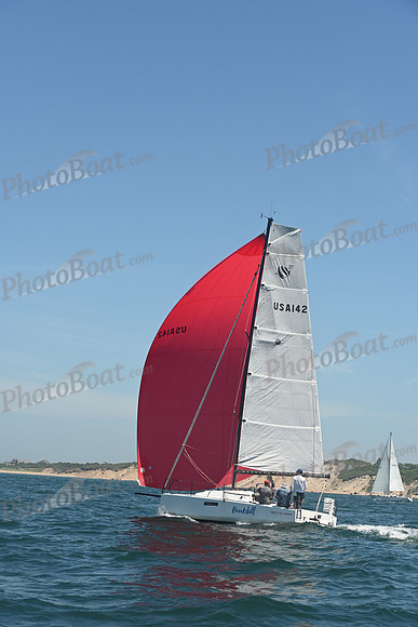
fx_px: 1218
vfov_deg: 28.8
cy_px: 314
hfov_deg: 19.5
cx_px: 209
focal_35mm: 70
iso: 320
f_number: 8
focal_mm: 70
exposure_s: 1/1000
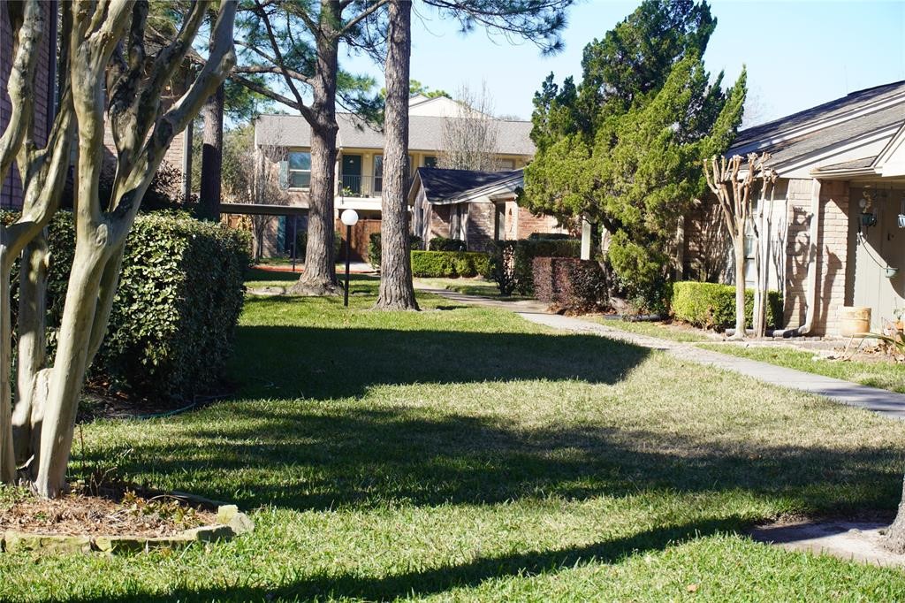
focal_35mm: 75
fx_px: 1885
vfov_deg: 18.2
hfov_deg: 27.0
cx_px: 452
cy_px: 302
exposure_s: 1/100
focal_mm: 50
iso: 100
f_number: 8
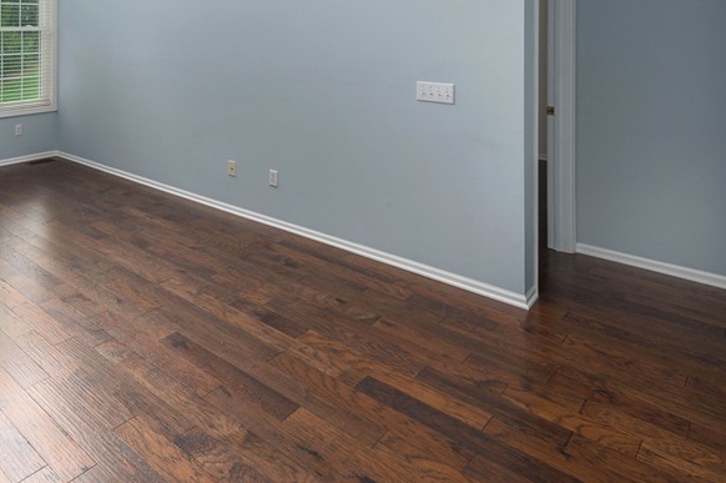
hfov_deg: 59.9
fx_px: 564
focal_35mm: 28
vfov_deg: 42.1
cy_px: 37
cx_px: 137
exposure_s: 1/60
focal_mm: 15
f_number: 8
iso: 200
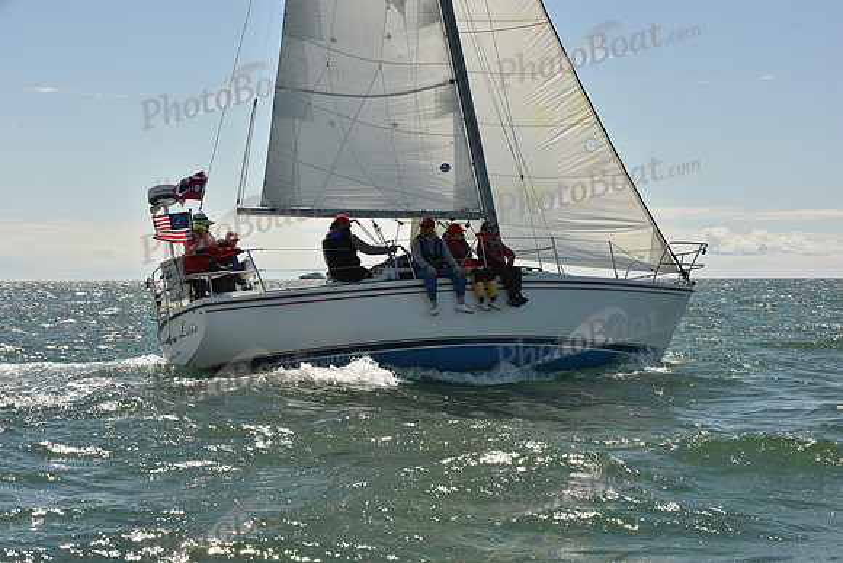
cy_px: 282
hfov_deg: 28.8
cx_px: 422
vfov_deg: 19.5
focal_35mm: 70
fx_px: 1639
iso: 320
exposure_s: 1/800
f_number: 13
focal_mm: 70
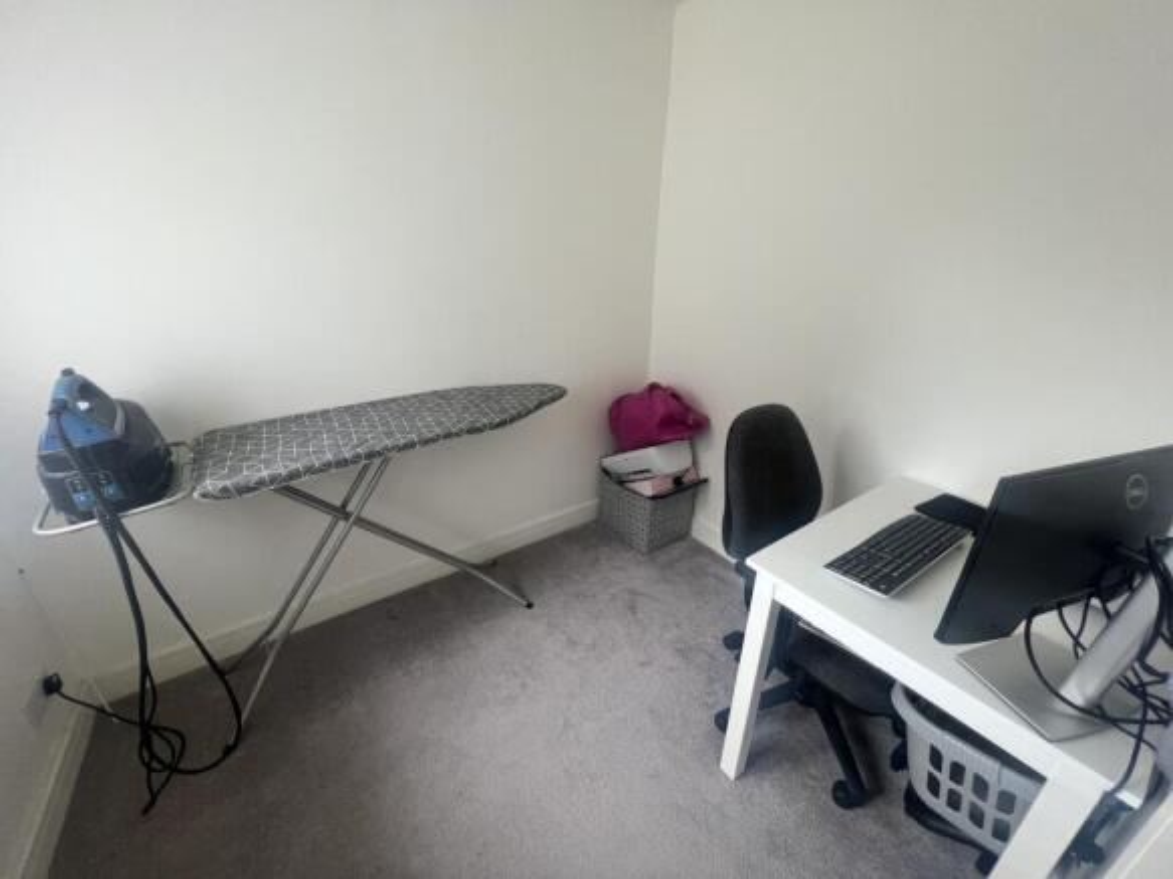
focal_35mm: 13
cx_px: 586
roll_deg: -0.7
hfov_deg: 106.2
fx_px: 440
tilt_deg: -20.6
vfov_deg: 89.9
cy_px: 440
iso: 100
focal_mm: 1.57
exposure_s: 1/99
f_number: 1.8
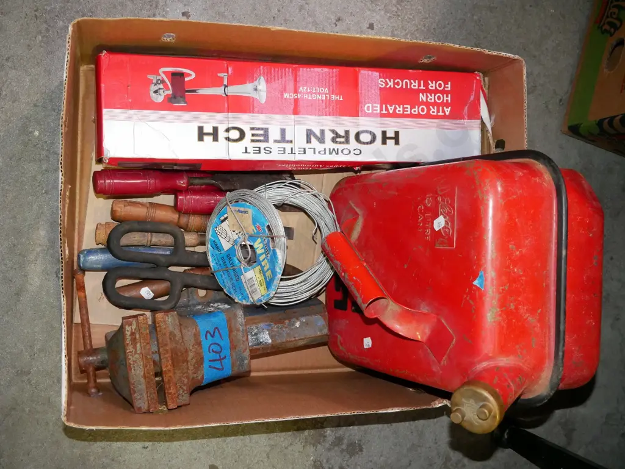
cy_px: 234
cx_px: 312
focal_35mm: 40
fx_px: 723
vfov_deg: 36.0
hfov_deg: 46.8
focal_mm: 20
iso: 3200
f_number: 5.6
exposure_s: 1/125
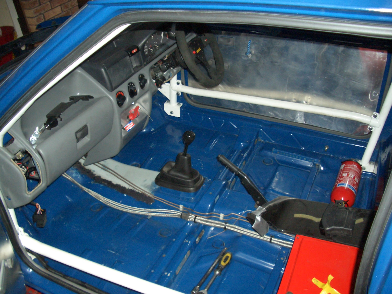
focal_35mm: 35
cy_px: 147
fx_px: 396
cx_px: 196
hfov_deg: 52.6
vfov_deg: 40.7
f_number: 2.6
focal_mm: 5.8
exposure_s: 1/60
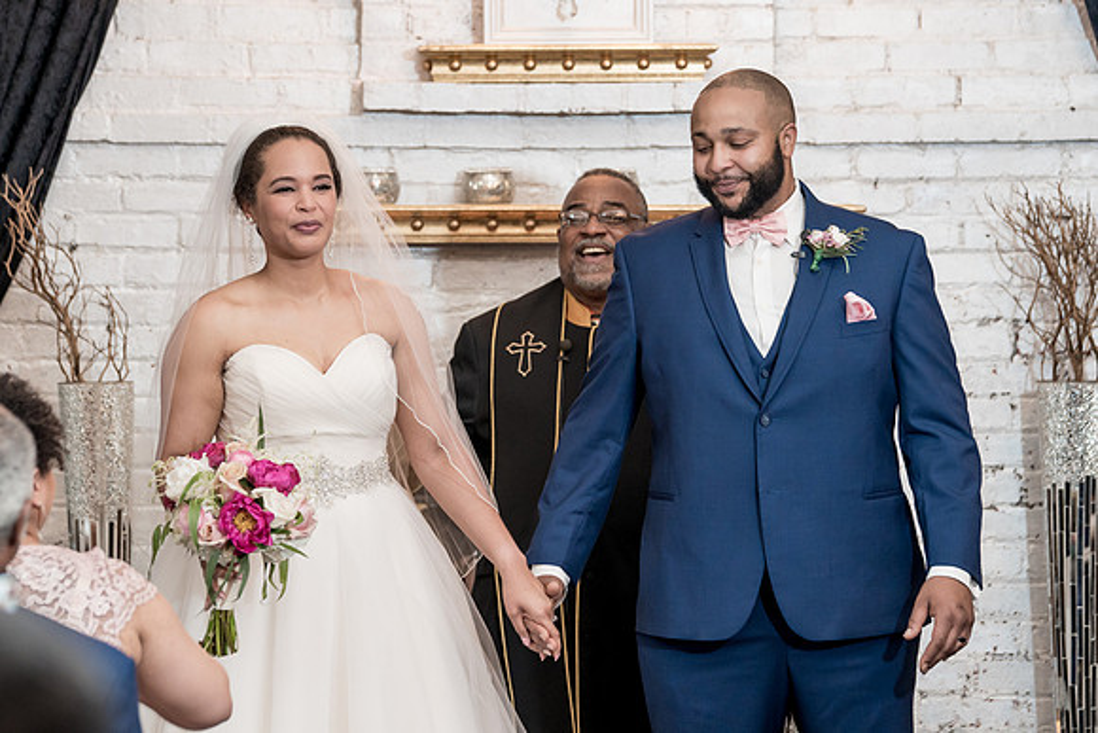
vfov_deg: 7.7
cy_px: 293
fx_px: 5436
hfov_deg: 11.5
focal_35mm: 178
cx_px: 458
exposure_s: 1/100
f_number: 4
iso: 2000
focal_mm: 146
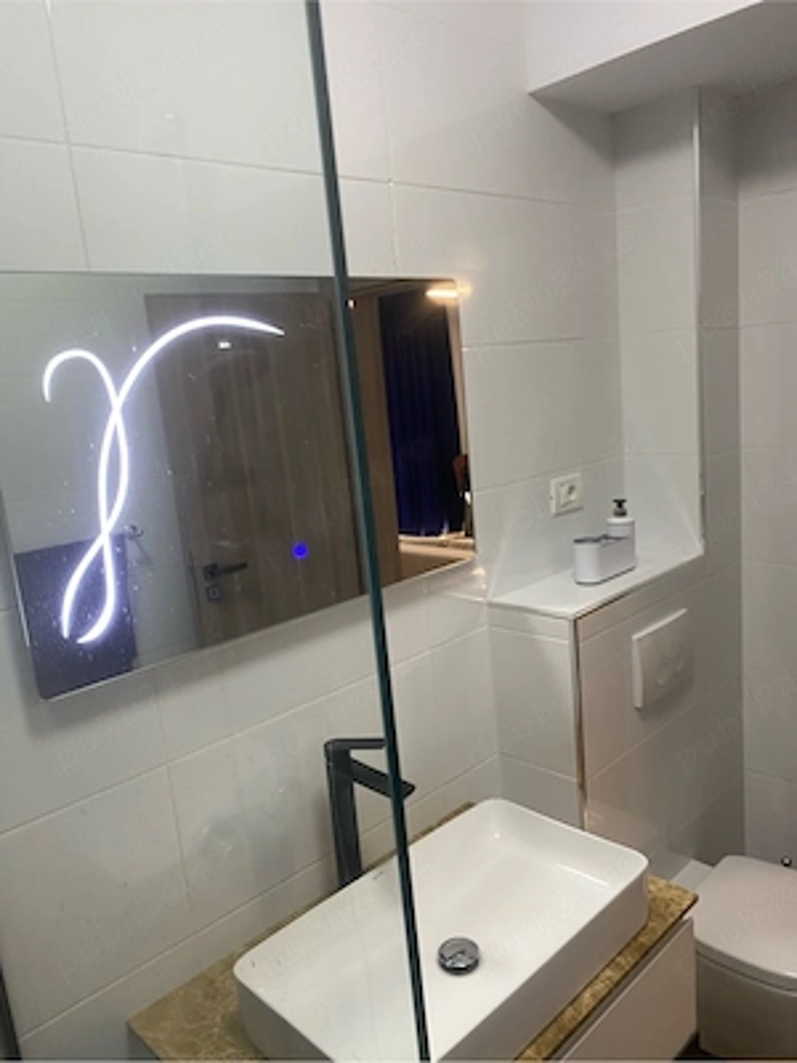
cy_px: 532
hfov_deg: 53.1
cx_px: 398
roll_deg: +4.4
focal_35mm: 26
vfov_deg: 67.3
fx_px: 798
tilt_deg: -9.9
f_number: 1.8
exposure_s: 1/50
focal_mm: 4.25
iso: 100
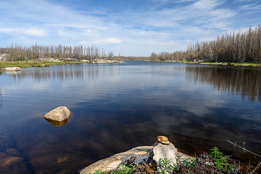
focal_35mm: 24
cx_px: 130
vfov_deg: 52.3
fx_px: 177
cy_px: 87
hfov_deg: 72.7
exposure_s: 1/80
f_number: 8
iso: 100
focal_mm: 24
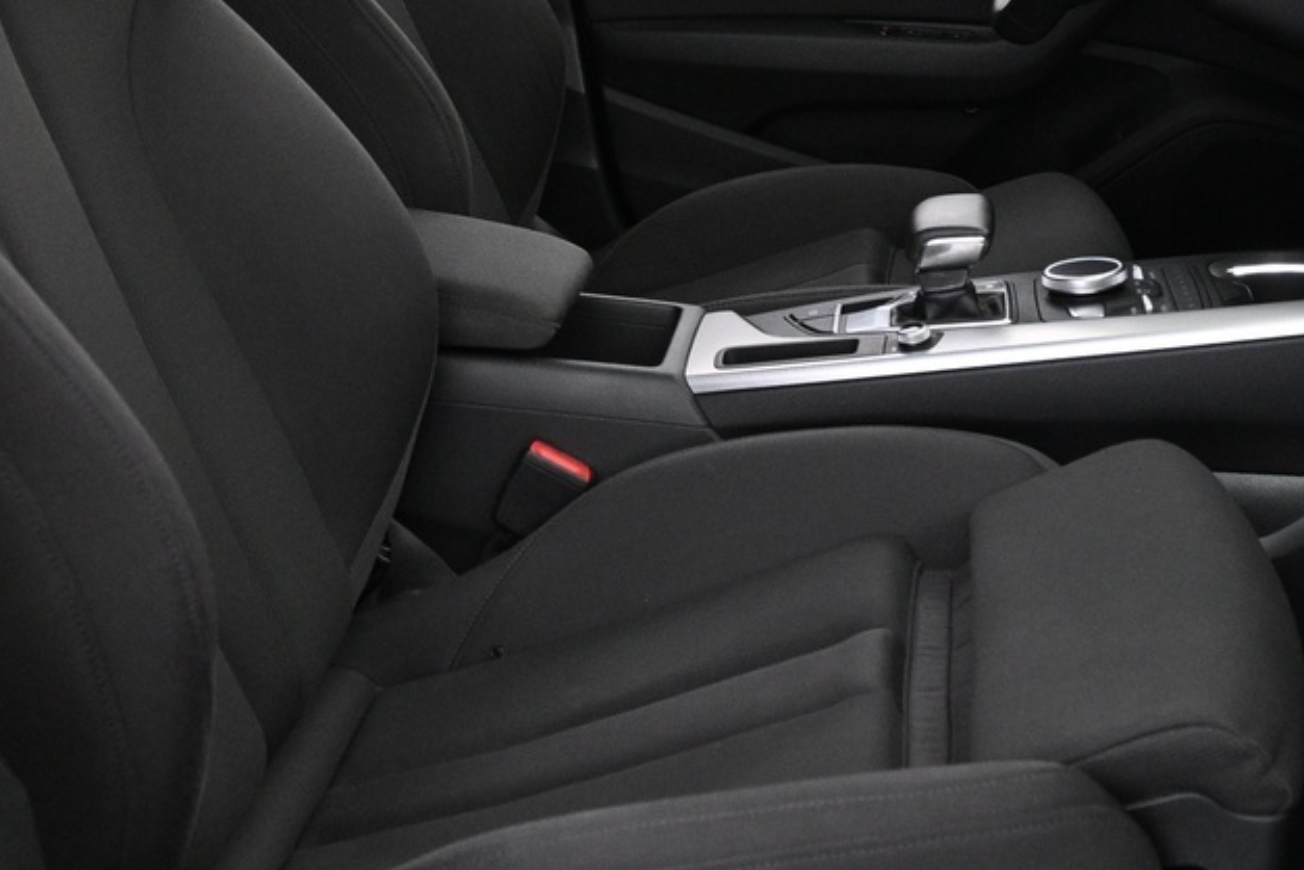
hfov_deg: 32.3
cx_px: 749
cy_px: 214
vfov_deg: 21.7
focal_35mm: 62
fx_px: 2246
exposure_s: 1/25
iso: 1600
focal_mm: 16
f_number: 3.5
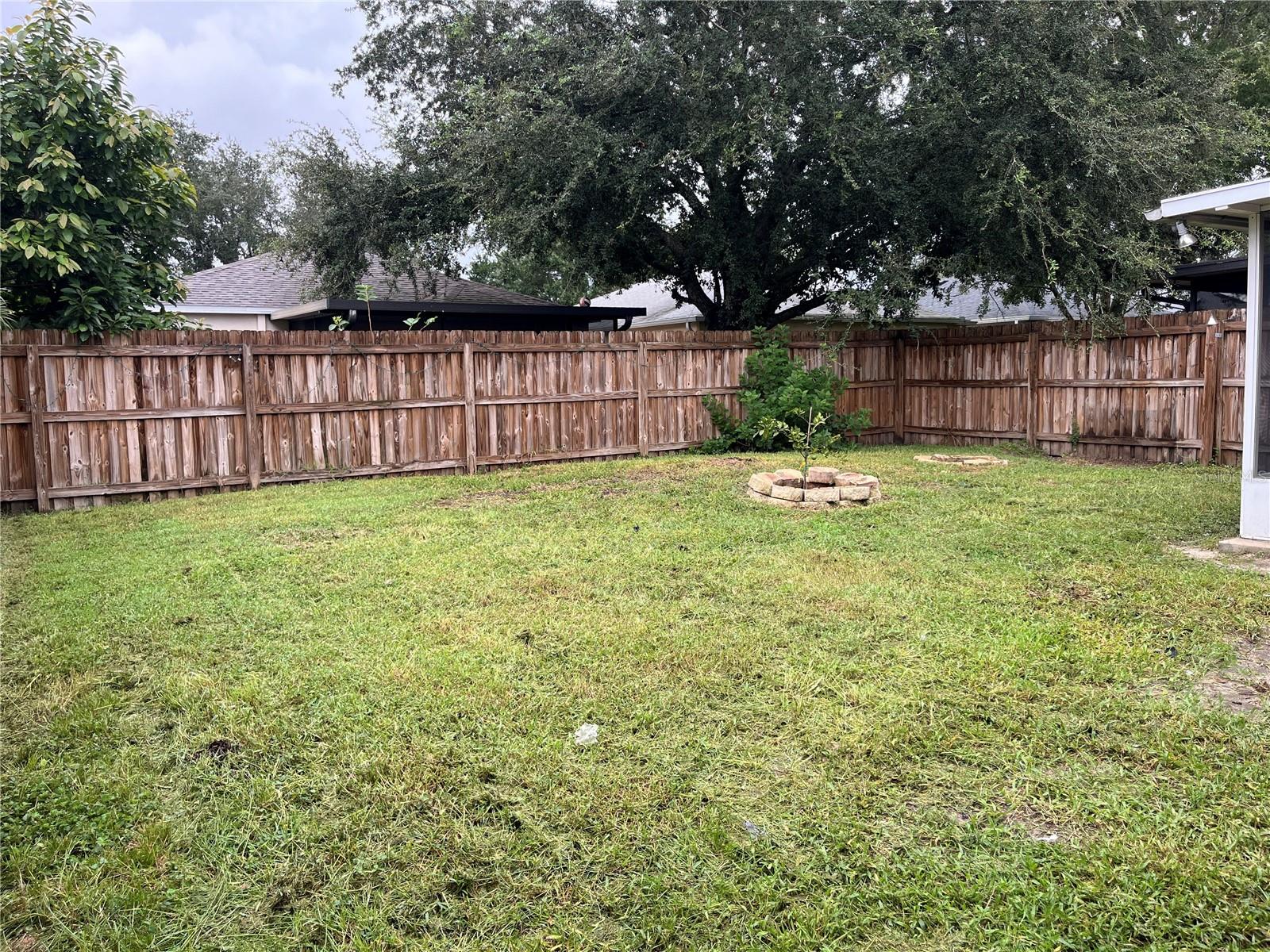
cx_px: 635
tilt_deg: -4.7
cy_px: 476
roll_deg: +1.2
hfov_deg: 67.3
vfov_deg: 53.1
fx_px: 954
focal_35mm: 26
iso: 50
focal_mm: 5.1
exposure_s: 1/418
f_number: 1.6
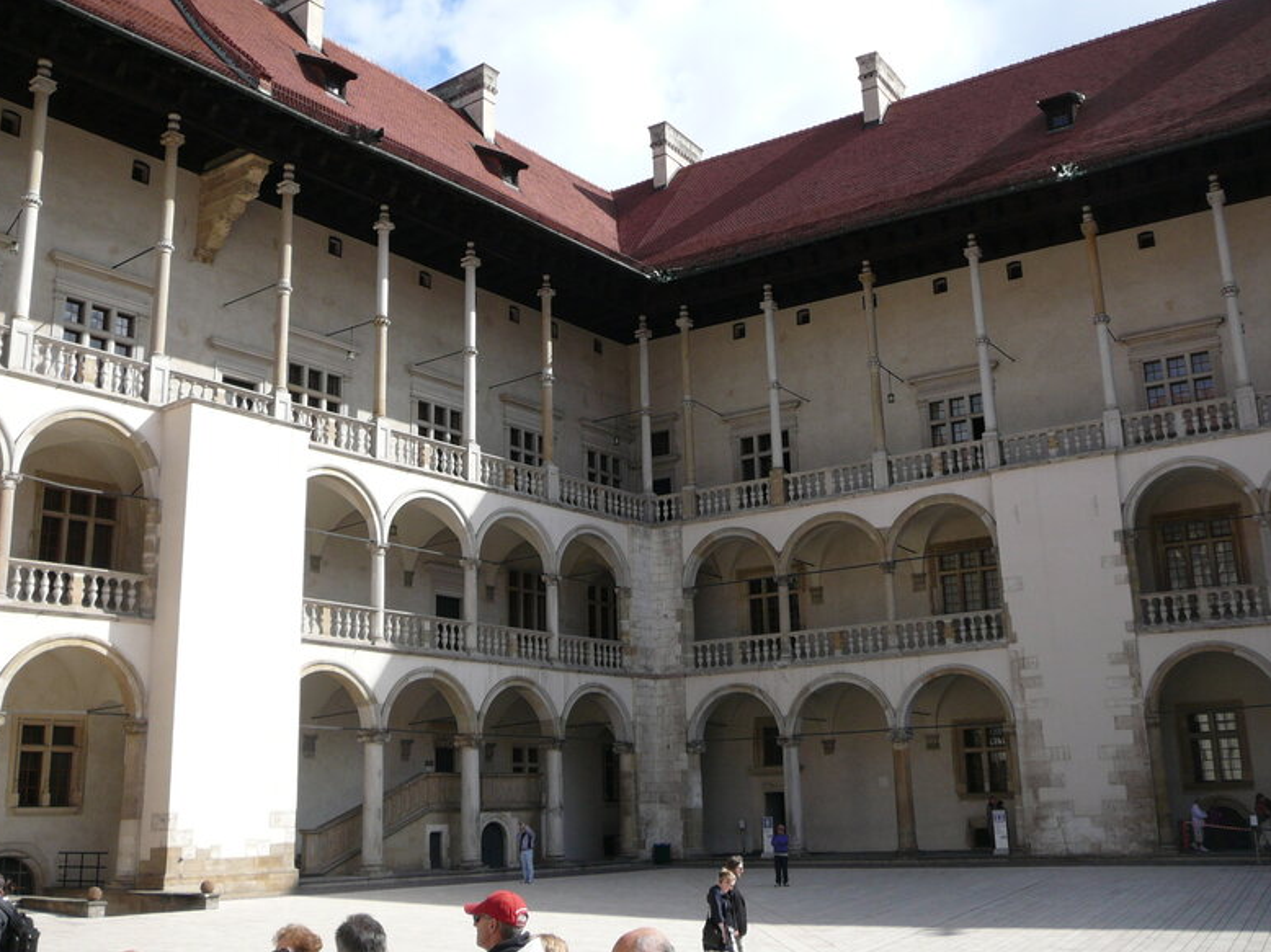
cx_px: 631
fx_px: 1321
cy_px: 475
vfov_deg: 39.6
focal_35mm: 36
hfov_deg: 51.4
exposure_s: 1/1000
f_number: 2.8
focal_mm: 5.2
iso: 80
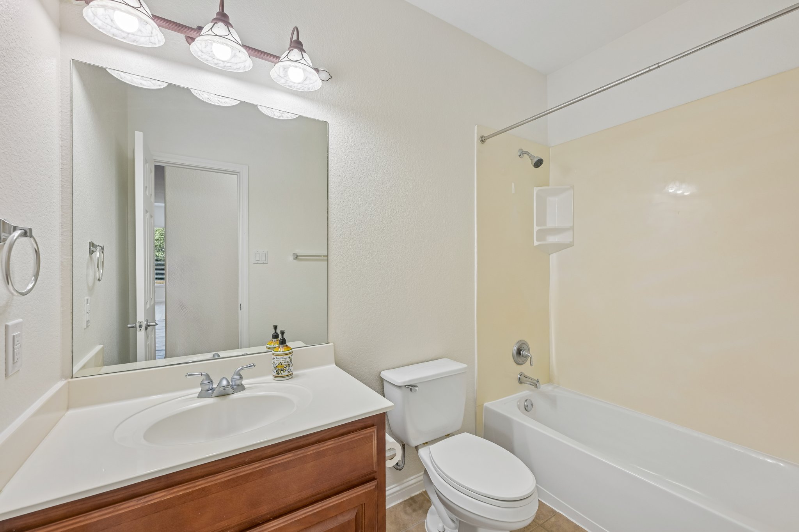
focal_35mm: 15
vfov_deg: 77.3
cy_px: 266
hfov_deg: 100.4
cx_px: 400
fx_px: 333
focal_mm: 15
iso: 100
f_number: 6.7
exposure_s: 1/20
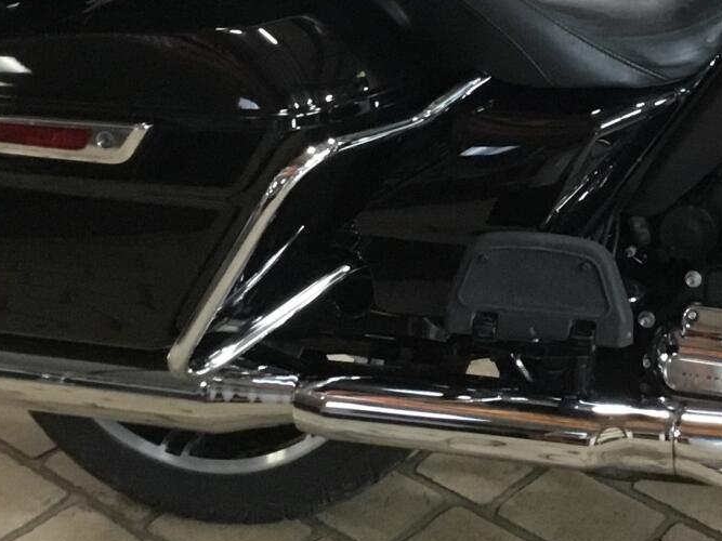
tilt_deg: -22.5
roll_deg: +0.5
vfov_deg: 15.5
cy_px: -28
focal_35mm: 93
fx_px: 1939
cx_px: 760
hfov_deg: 20.3
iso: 160
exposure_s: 1/30
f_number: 2.4
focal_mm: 3.3
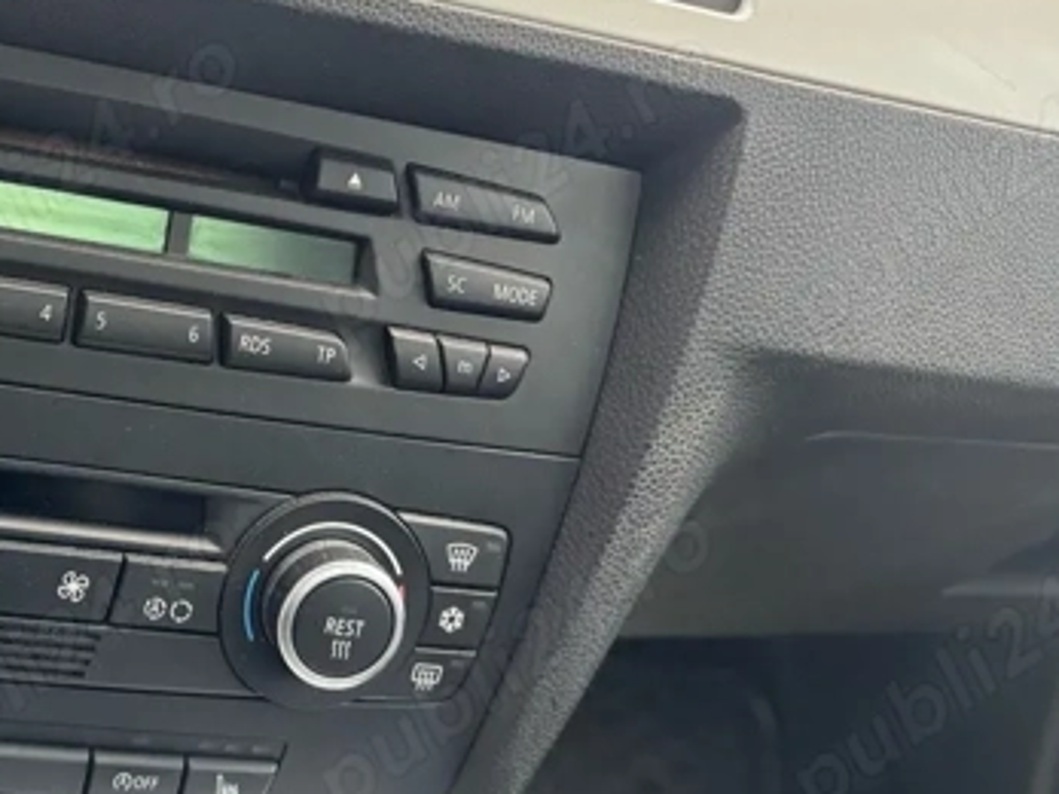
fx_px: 1376
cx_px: 162
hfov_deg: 39.8
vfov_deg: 31.6
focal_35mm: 45
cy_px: 202
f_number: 1.6
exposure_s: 1/121
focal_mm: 5.96
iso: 64
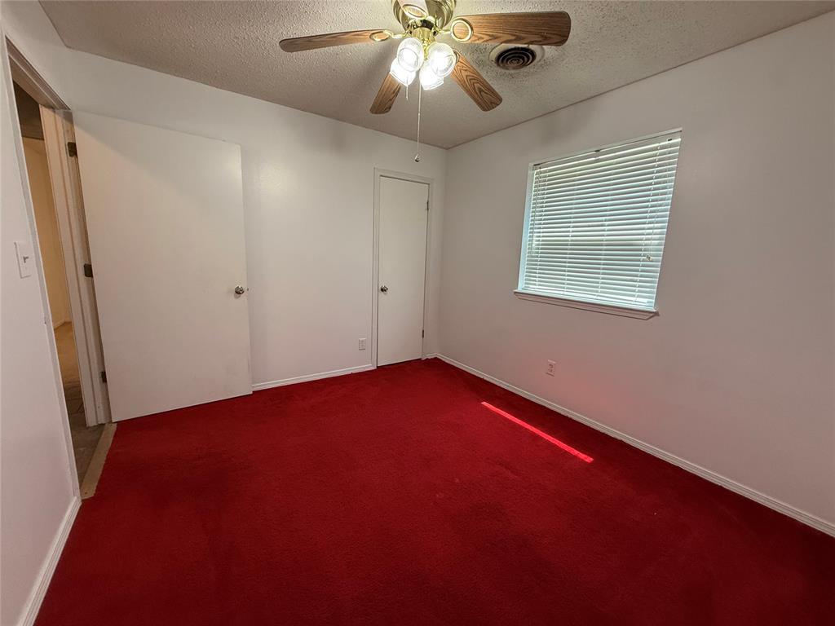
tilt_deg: -8.9
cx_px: 418
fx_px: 338
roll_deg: -3.2
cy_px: 313
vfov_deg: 85.7
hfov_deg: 102.1
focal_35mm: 14
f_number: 2.2
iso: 200
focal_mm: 2.22
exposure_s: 1/120
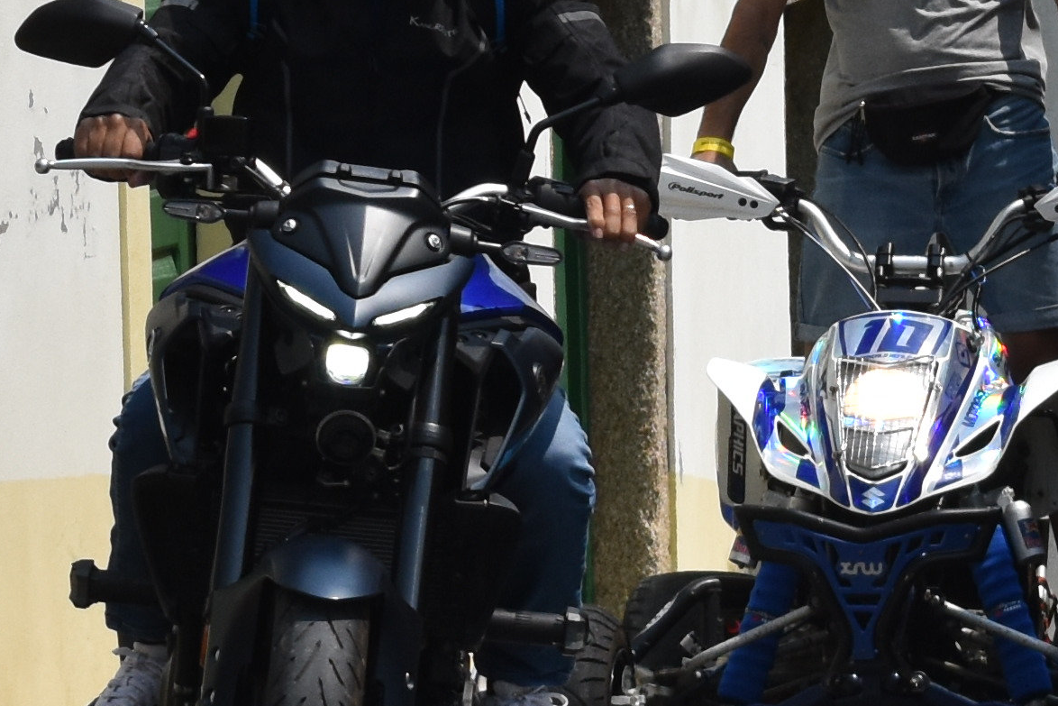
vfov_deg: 3.3
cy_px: -124
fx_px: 12390
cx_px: 361
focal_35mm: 422
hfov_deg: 4.9
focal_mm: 55
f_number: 7.1
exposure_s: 1/2000
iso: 400
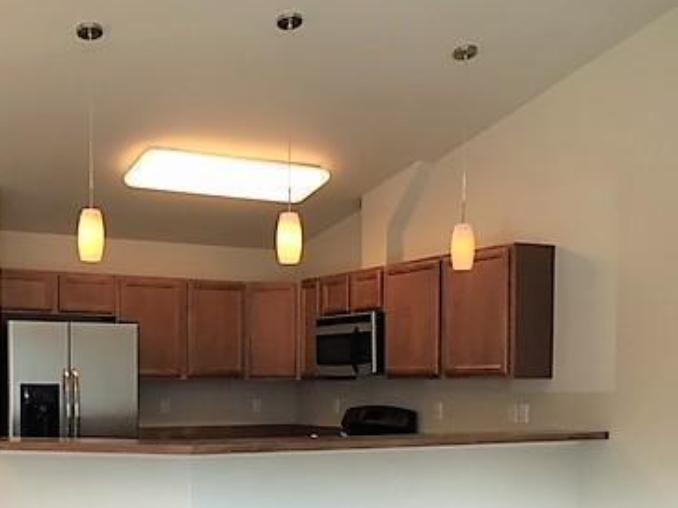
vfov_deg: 27.8
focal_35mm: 51
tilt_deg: -3.0
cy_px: 424
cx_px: 231
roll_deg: -0.2
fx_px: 999
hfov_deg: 37.1
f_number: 2.2
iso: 25
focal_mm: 4.15
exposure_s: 1/40
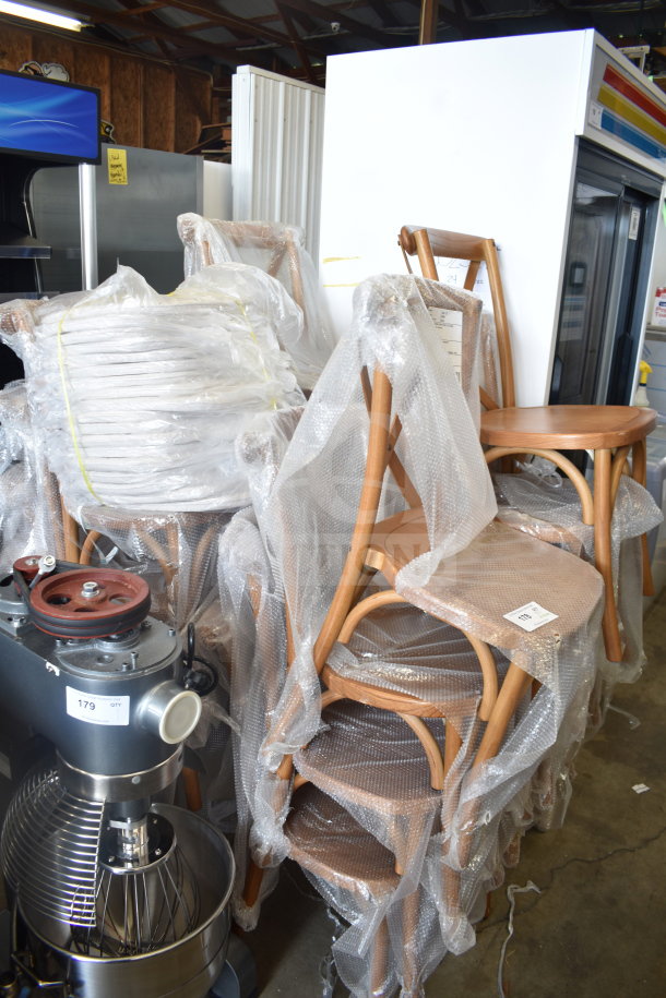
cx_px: 333
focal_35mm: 27
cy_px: 499
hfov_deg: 47.9
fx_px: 749
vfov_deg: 67.4
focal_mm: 18
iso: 200
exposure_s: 1/30
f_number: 3.5
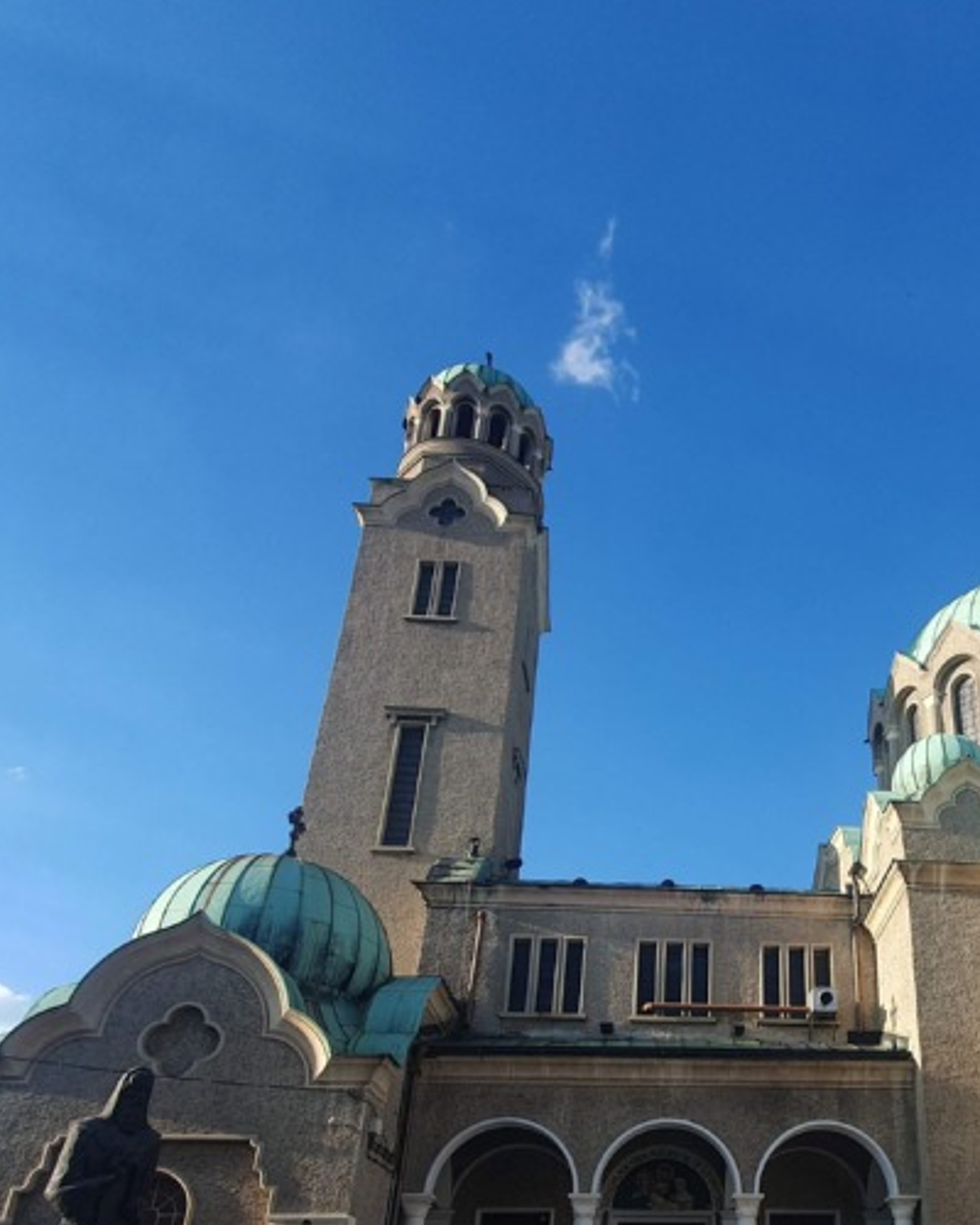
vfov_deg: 63.0
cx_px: 769
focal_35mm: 26
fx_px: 943
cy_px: 884
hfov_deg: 51.8
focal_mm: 1.8
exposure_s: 1/530
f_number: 2.2
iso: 50
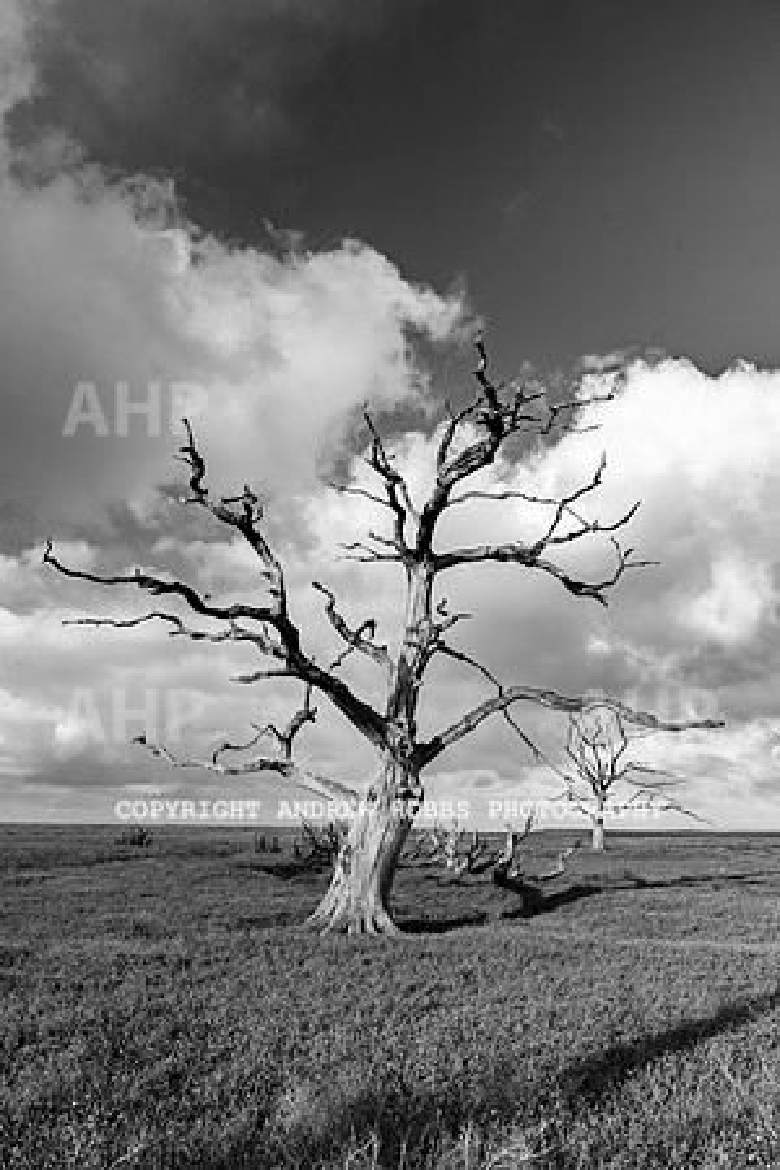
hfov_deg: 47.9
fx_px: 877
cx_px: 390
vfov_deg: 67.4
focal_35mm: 27
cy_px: 585
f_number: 8
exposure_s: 1/400
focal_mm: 27
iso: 64
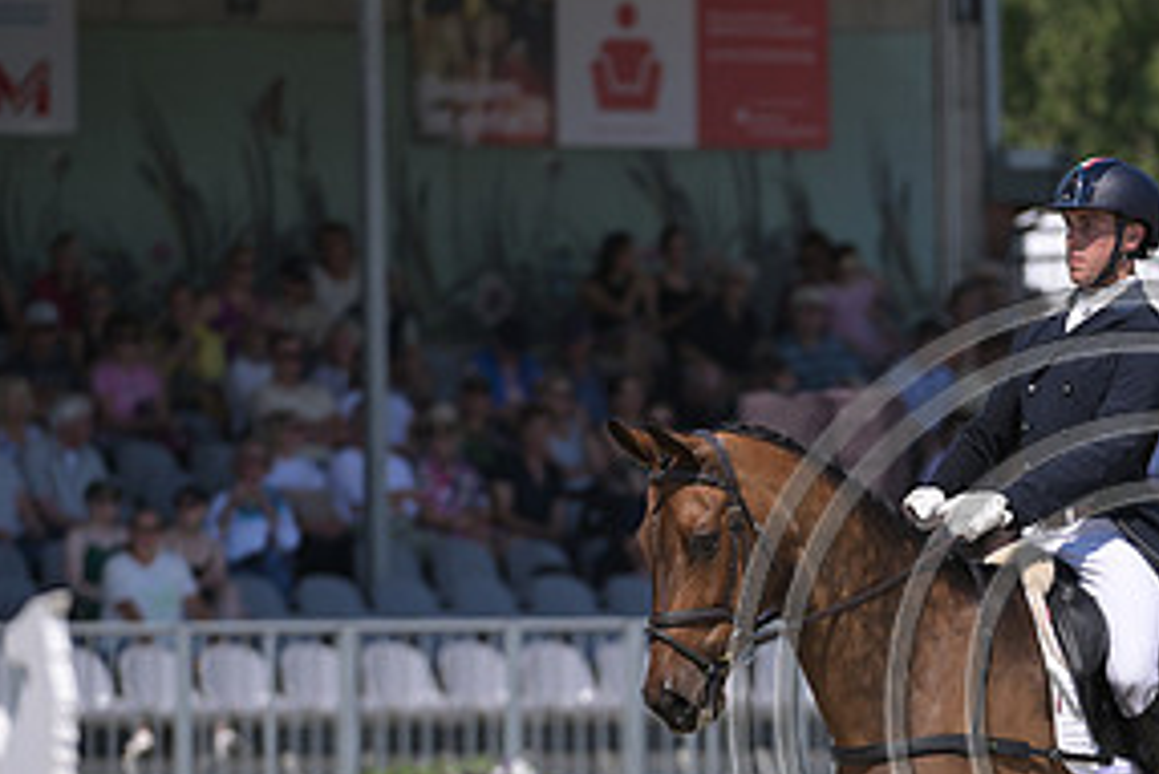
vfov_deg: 2.2
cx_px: 1102
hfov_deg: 3.3
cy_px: 642
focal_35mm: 629
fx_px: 20260
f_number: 5
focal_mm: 310
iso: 200
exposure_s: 1/1250
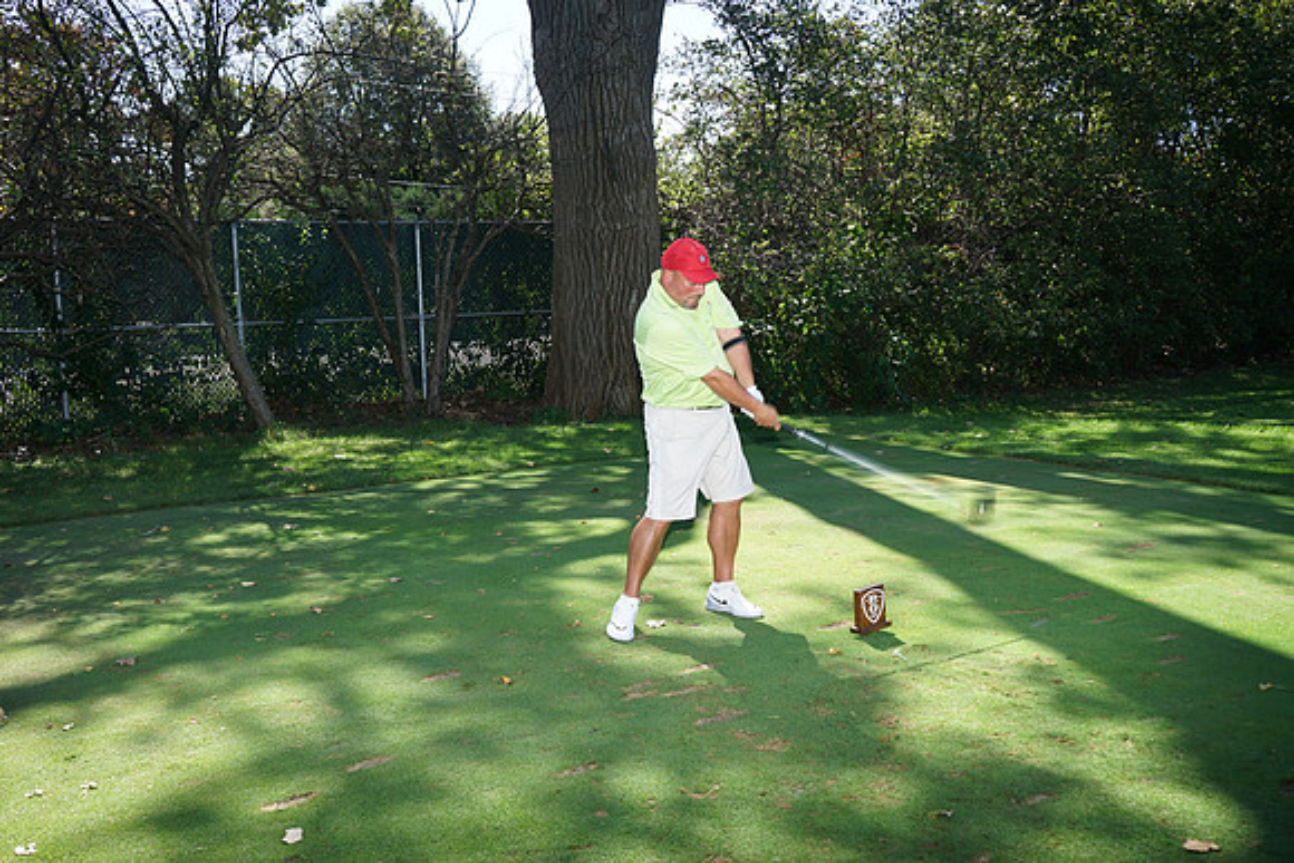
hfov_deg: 55.8
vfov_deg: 38.9
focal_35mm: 34
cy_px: 432
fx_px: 1222
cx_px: 647
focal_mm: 34
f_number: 7.1
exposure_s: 1/200
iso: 200
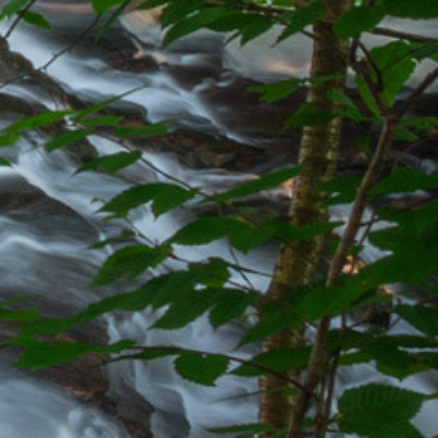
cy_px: -23
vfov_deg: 14.1
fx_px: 1732
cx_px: -980
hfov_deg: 9.8
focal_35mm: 121
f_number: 22
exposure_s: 8
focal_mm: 17
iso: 100
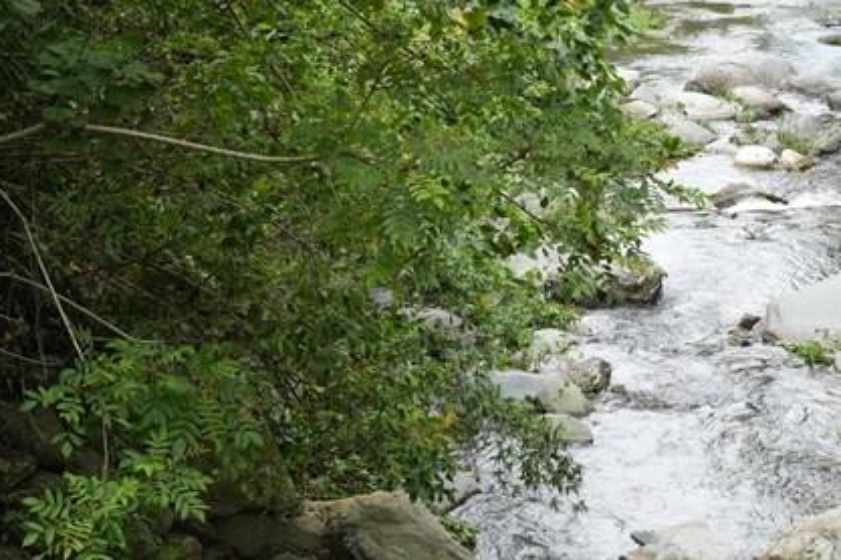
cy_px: 267
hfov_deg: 22.3
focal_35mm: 87
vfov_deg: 15.7
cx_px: 879
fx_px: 2032
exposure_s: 1/320
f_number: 8
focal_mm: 35.4
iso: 1000
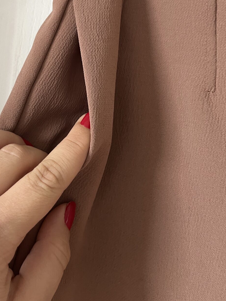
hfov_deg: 33.3
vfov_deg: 41.7
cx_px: 75
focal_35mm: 43
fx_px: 374
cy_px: 54
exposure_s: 1/62
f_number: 1.6
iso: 125
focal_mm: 5.1
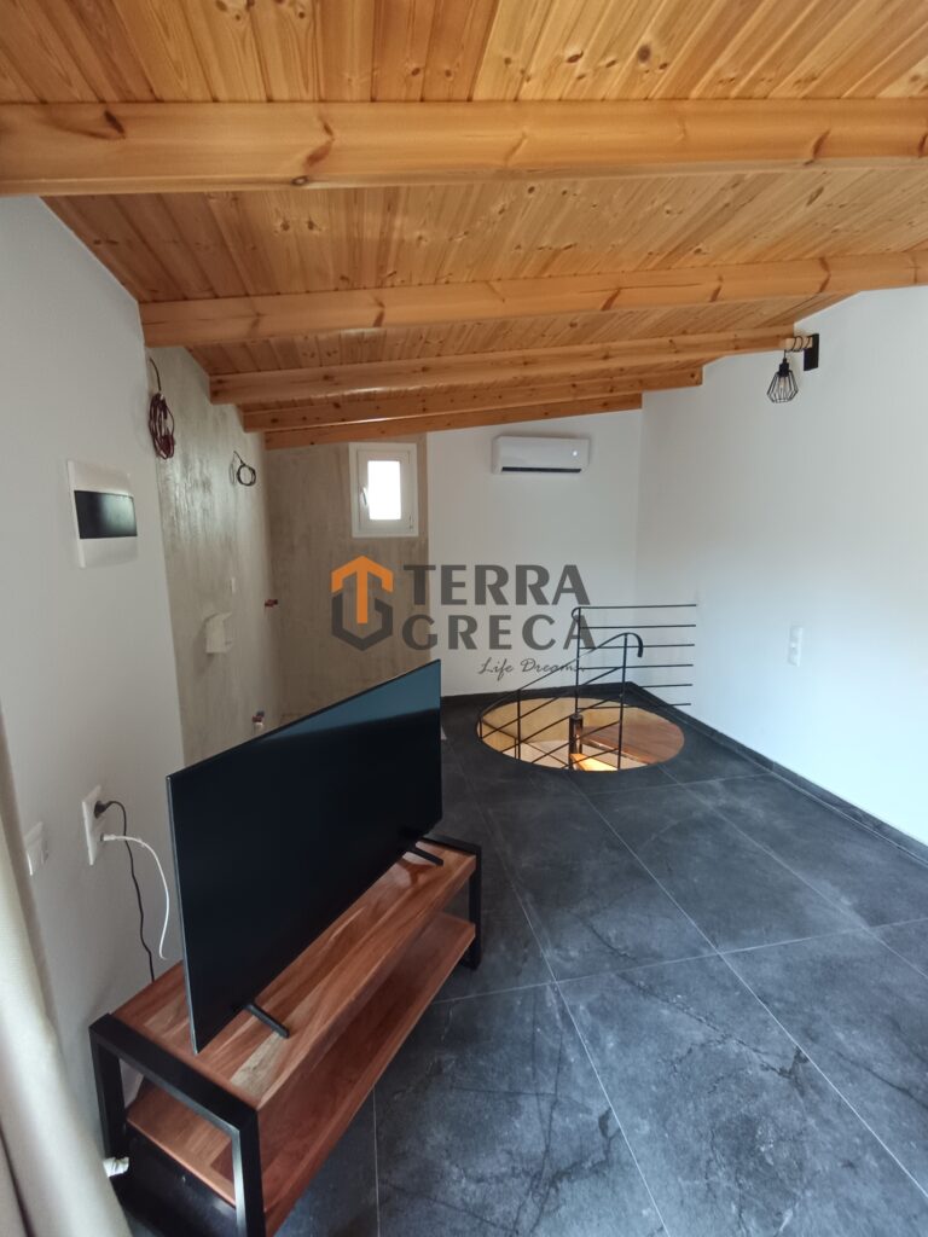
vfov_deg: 98.2
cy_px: 618
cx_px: 464
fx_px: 536
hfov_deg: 81.7
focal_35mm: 15
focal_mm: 1.65
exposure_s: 1/50
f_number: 2.2
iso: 371
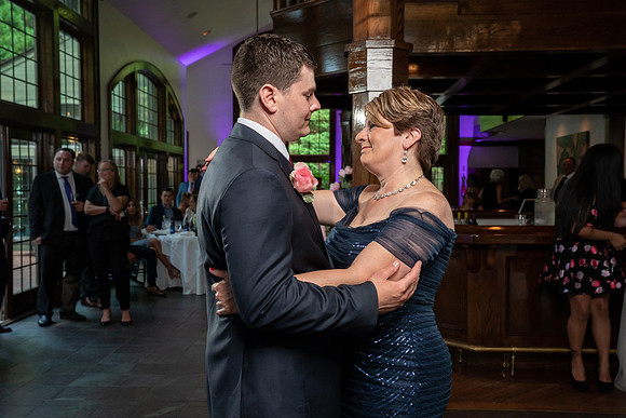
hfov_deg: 50.1
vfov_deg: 34.7
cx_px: 306
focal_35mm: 38
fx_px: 669
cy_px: 209
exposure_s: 1/200
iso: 2000
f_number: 5.6
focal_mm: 37
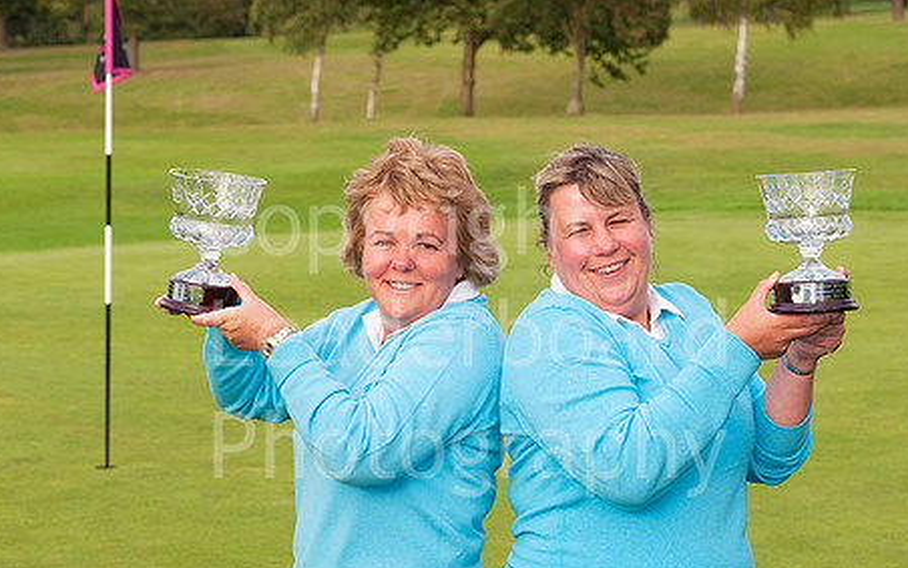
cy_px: 352
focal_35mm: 111
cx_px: 472
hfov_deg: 18.8
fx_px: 2748
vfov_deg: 11.8
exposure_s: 1/250
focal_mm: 85
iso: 400
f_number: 8
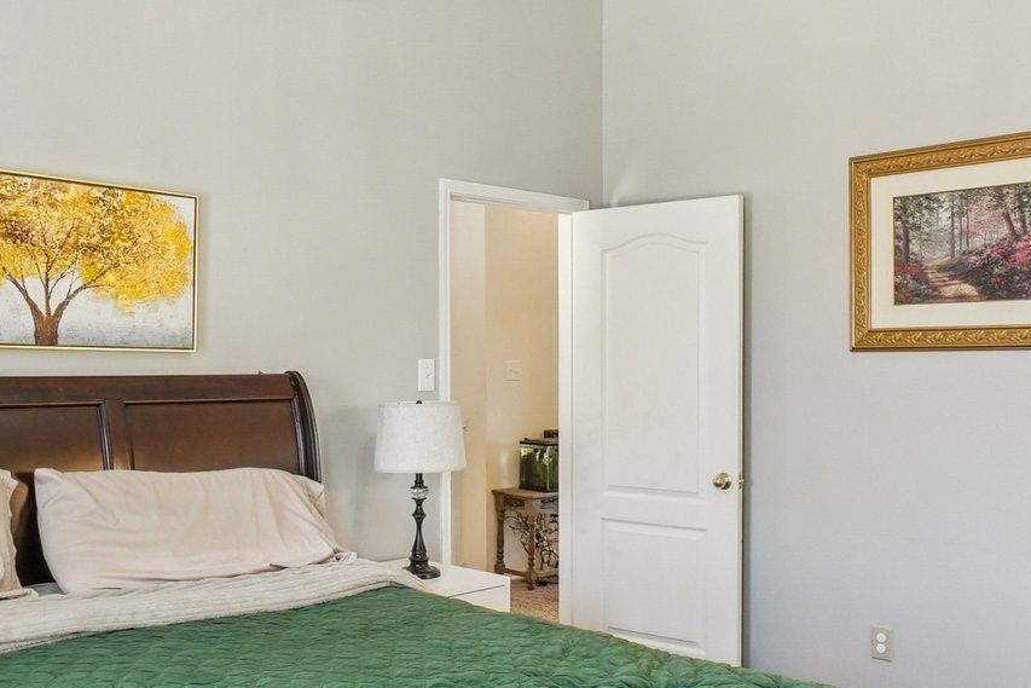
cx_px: 474
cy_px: 400
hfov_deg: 53.1
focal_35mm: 36
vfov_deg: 36.8
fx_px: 1031
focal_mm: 10
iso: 400
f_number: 8
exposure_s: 1/8
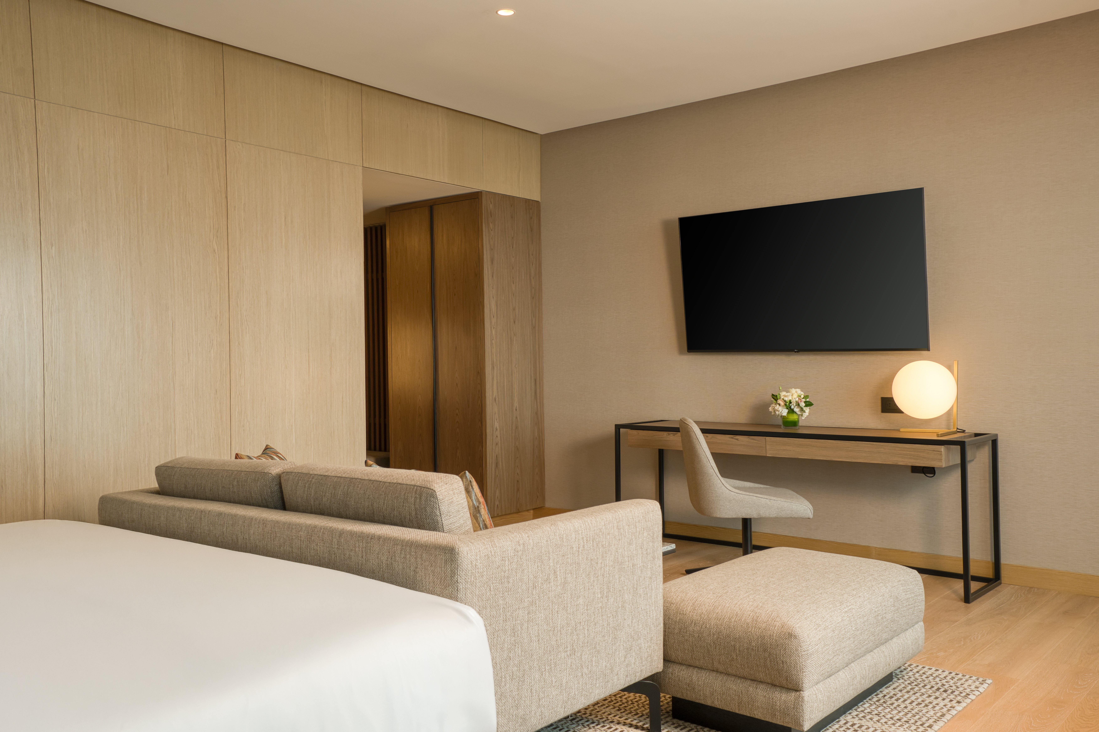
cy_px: 366
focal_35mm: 31
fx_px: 955
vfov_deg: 41.9
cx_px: 550
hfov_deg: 59.8
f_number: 10
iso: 1000
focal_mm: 31.3
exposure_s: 1/15
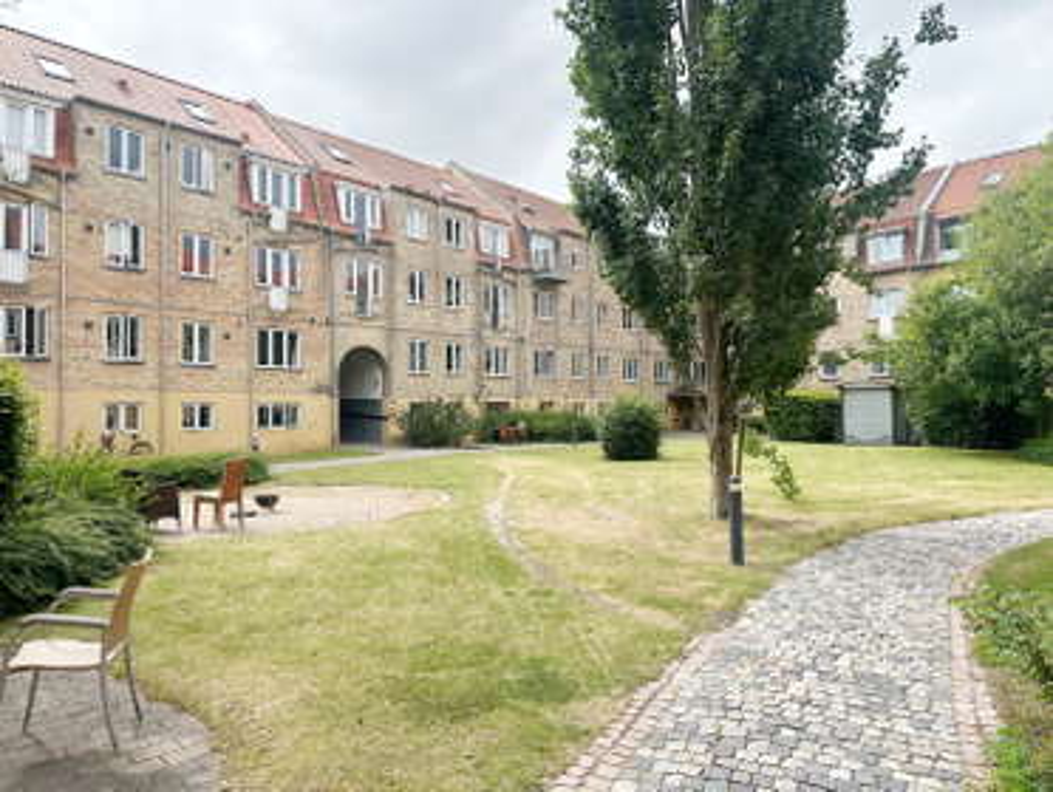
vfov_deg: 56.9
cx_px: 526
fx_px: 731
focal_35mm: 24
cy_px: 396
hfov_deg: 71.5
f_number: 1.78
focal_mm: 6.86
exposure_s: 1/2070
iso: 80
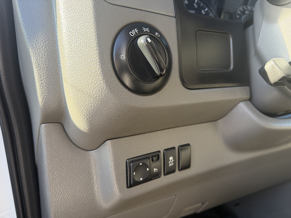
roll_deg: +1.8
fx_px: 202
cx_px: 146
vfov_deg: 56.8
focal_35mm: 24
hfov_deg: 71.6
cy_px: 109
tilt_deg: -5.5
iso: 160
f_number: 1.78
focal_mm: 6.76
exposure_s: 1/217
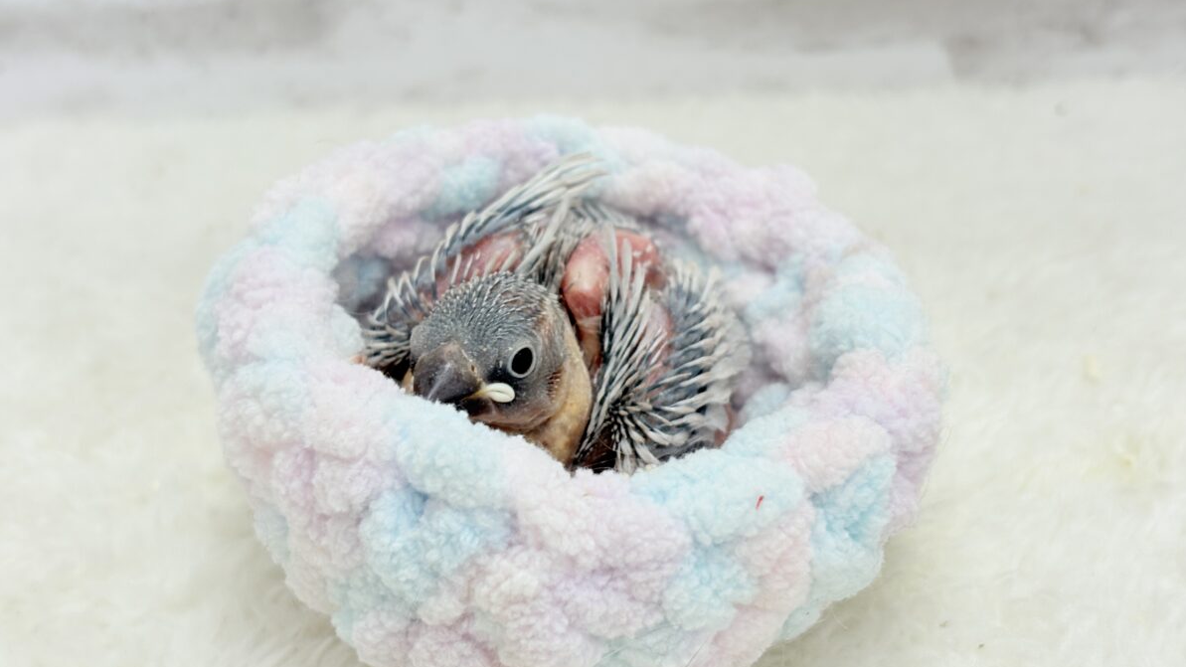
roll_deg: +3.7
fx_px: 1792
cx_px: 595
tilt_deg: -28.1
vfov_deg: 21.1
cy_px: 326
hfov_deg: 36.6
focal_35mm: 57
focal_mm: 5.96
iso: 32
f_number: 1.6
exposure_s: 1/50
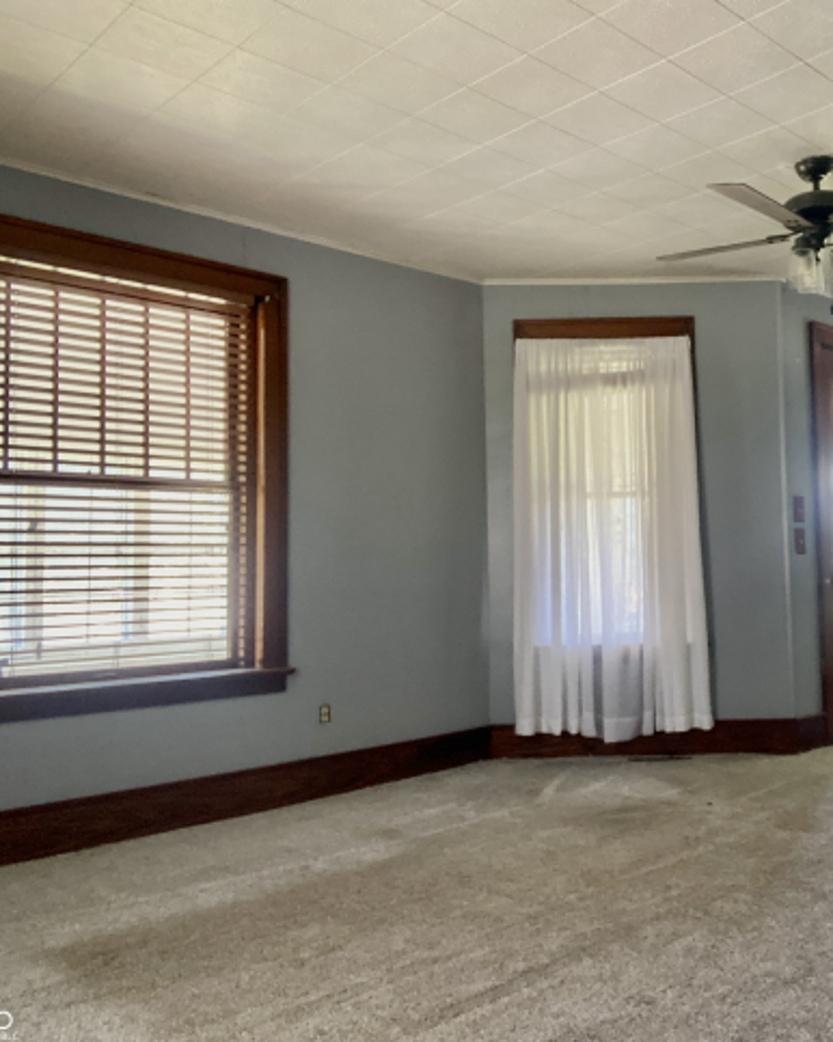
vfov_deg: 57.2
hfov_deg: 44.7
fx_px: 956
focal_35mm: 31
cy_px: 513
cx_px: 670
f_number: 2.2
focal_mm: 2.71
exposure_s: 1/39
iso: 400
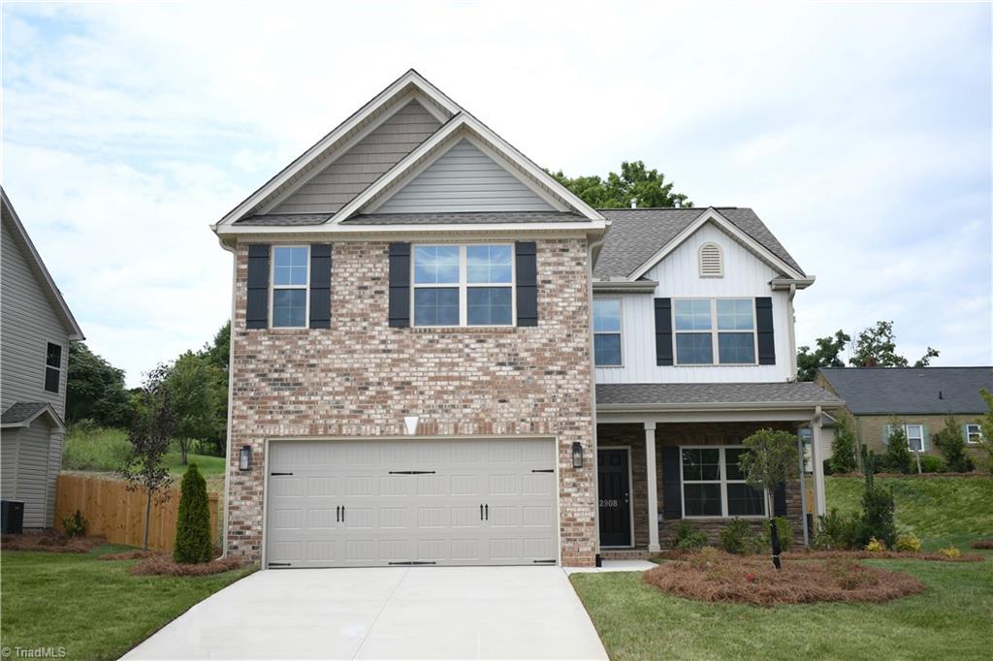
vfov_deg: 35.9
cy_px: 330
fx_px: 1020
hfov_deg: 51.9
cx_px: 496
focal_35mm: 37
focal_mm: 25
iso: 100
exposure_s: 1/400
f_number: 4
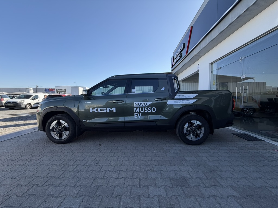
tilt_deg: -2.8
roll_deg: +0.3
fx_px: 112
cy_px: 104
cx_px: 139
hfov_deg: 102.1
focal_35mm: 14
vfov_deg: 85.7
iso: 40
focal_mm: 2.22
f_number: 2.2
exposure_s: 1/709
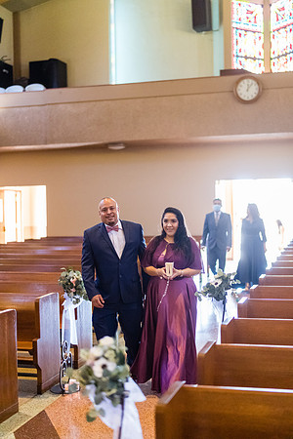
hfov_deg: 27.0
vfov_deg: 39.6
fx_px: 610
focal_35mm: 50
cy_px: 220
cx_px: 146
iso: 4000
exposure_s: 1/500
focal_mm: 50
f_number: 1.4
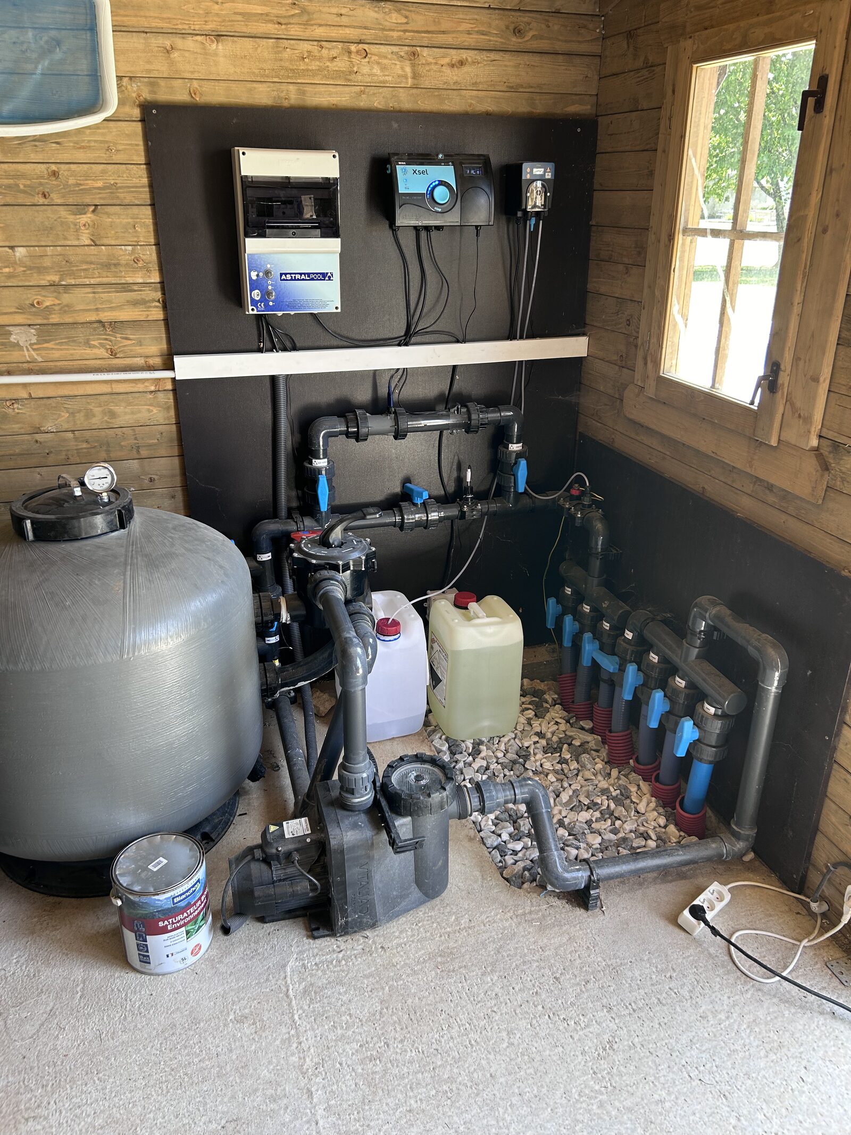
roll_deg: +0.3
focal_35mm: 26
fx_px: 852
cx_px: 426
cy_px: 568
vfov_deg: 67.3
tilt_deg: -22.5
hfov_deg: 53.1
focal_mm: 5.7
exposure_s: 1/121
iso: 64
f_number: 1.5
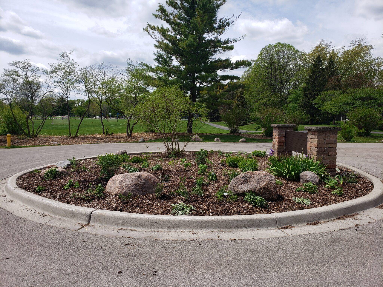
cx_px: 192
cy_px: 144
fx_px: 288
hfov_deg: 67.3
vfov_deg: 53.1
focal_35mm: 26
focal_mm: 4.3
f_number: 2.4
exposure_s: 1/1488
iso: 50
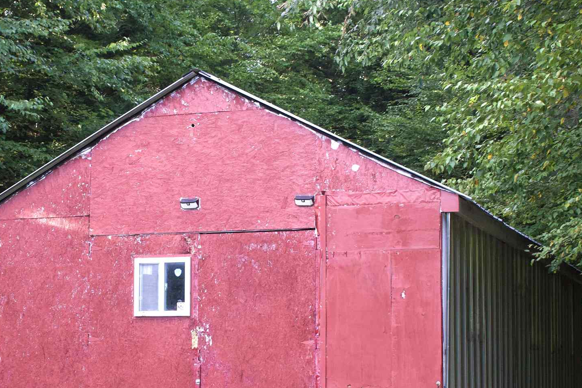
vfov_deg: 17.0
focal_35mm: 80
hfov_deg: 25.3
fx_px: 1294
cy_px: 267
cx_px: 215
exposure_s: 1/200
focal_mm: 25
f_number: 4
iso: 800
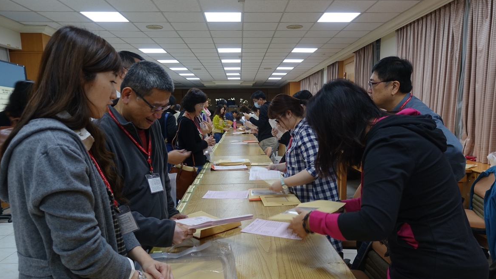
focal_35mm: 26
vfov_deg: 44.3
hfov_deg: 71.9
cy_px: 161
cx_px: 255
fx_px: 342
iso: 125
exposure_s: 1/30
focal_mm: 8.8
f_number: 2.8
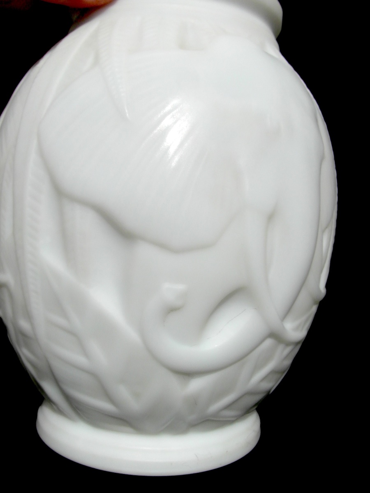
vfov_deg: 45.8
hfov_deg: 35.1
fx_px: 584
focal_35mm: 41
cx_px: 185
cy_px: 246
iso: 80
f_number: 5.6
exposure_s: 1/1000
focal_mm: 6.8
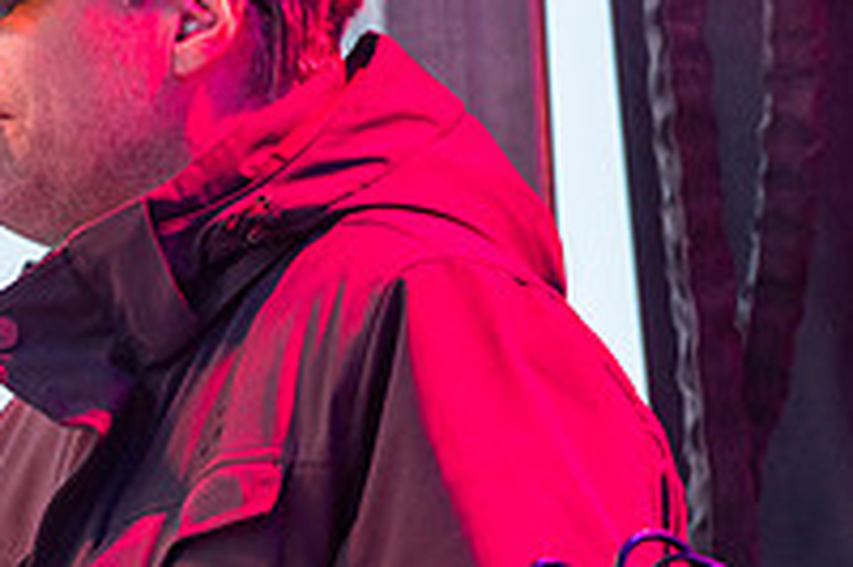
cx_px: -247
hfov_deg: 3.6
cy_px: 166
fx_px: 13707
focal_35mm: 579
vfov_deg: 2.4
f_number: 7.1
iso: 1600
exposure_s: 1/40
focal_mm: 200
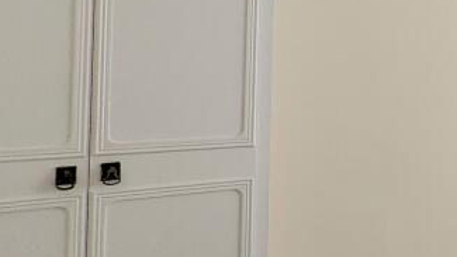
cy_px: 53
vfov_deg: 21.6
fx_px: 667
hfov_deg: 28.1
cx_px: 651
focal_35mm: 55
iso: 104
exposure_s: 1/95.3
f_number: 2.2
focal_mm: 2.35
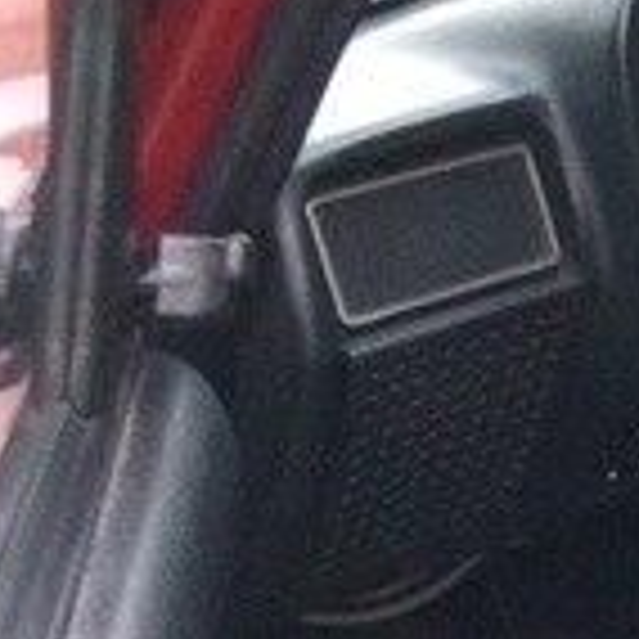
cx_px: 1287
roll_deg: +1.6
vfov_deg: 14.6
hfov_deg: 12.8
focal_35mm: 119
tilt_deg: -23.2
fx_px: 2485
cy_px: 367
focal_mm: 4.15
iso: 320
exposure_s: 1/33
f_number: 2.2
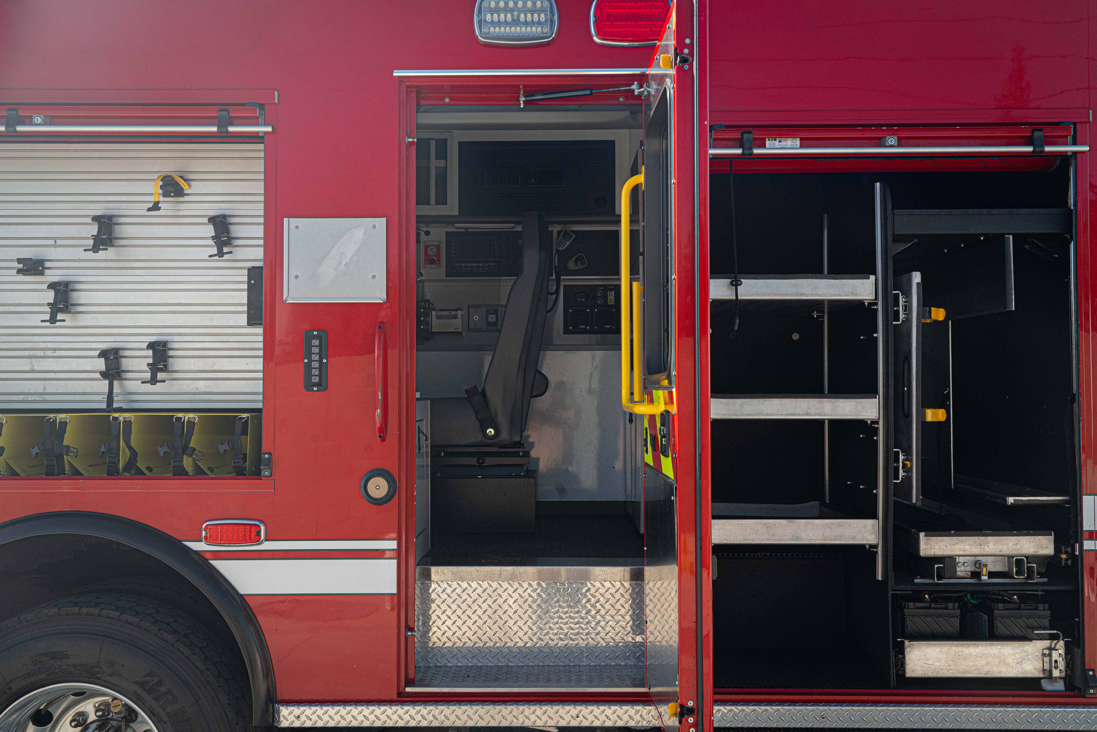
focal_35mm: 35
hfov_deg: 54.4
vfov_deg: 37.9
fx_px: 1066
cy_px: 366
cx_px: 548
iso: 1000
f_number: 10
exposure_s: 1/200
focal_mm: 35
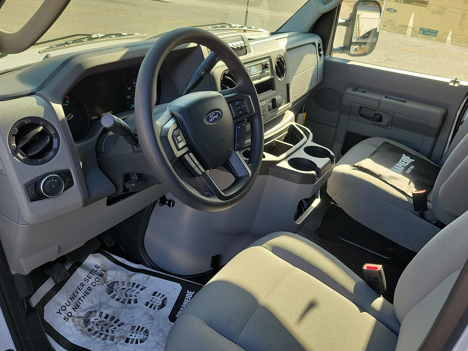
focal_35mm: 26
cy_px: 176
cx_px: 234
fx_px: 352
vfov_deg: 53.1
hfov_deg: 67.3
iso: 50
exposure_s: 1/303
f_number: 1.8
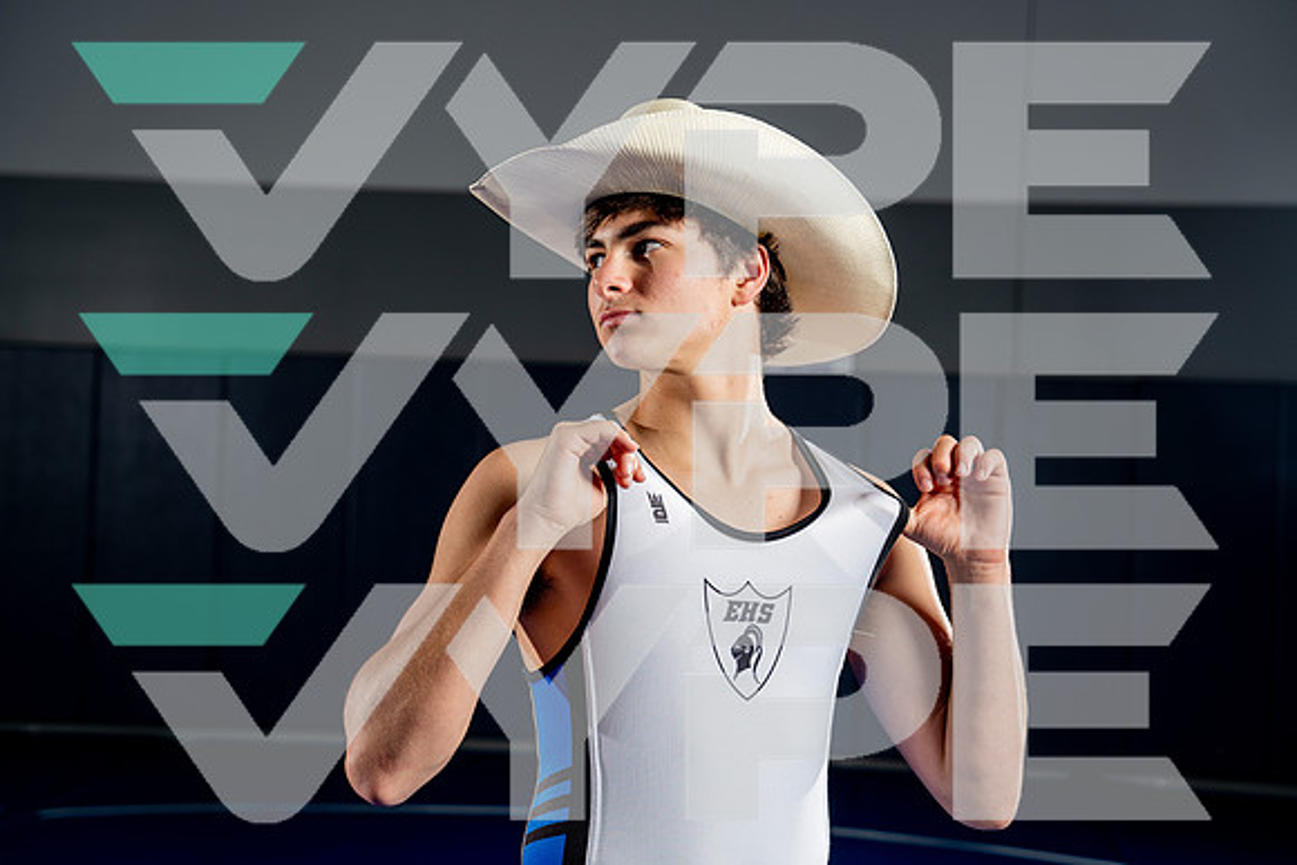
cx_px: 648
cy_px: 432
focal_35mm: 54
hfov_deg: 36.9
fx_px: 1946
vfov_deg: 25.1
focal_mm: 54
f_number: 4
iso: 125
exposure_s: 1/250
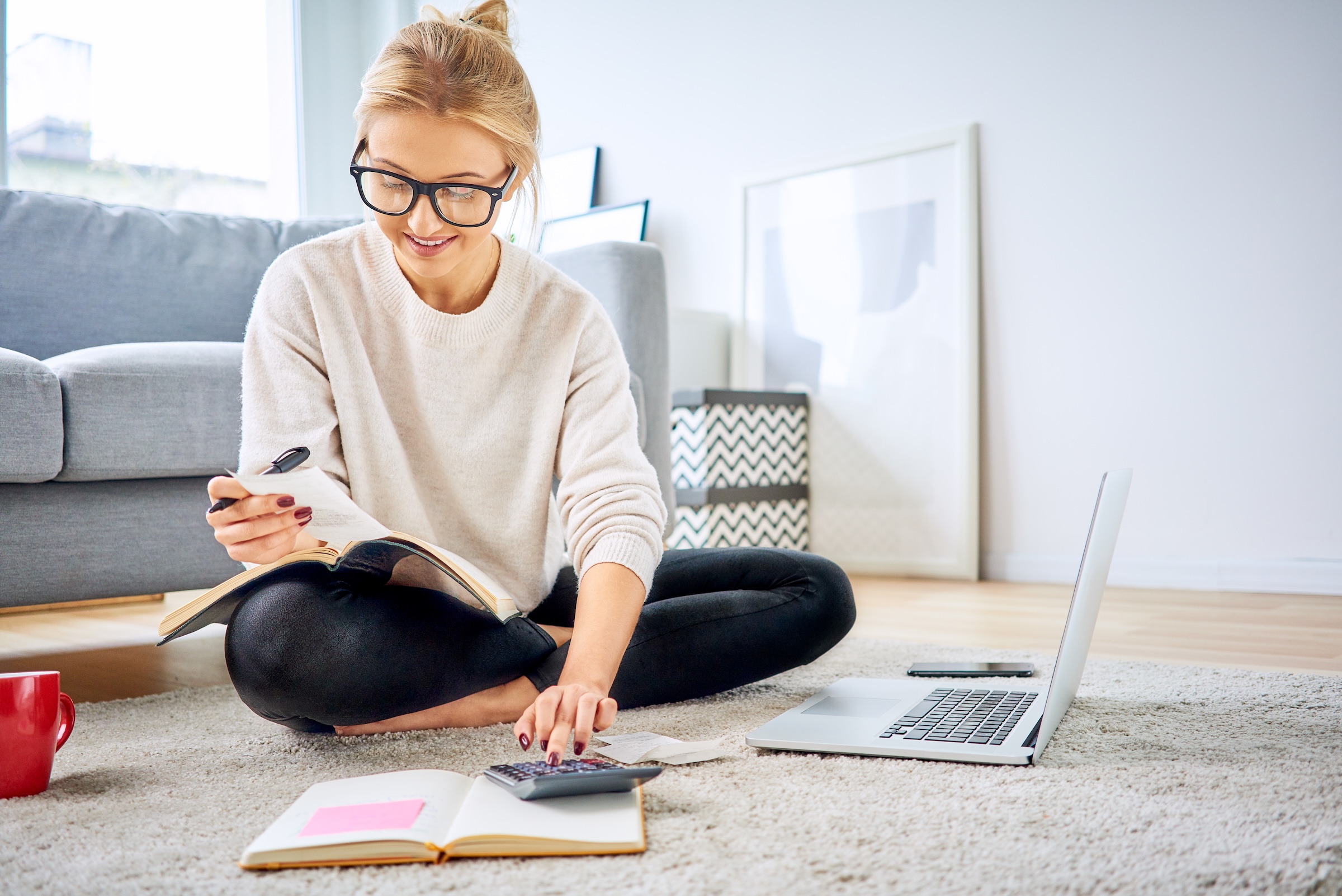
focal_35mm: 35
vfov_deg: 37.9
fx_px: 1305
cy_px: 448
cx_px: 671
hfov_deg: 54.4
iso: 320
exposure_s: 1/125
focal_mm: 35
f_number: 2.8
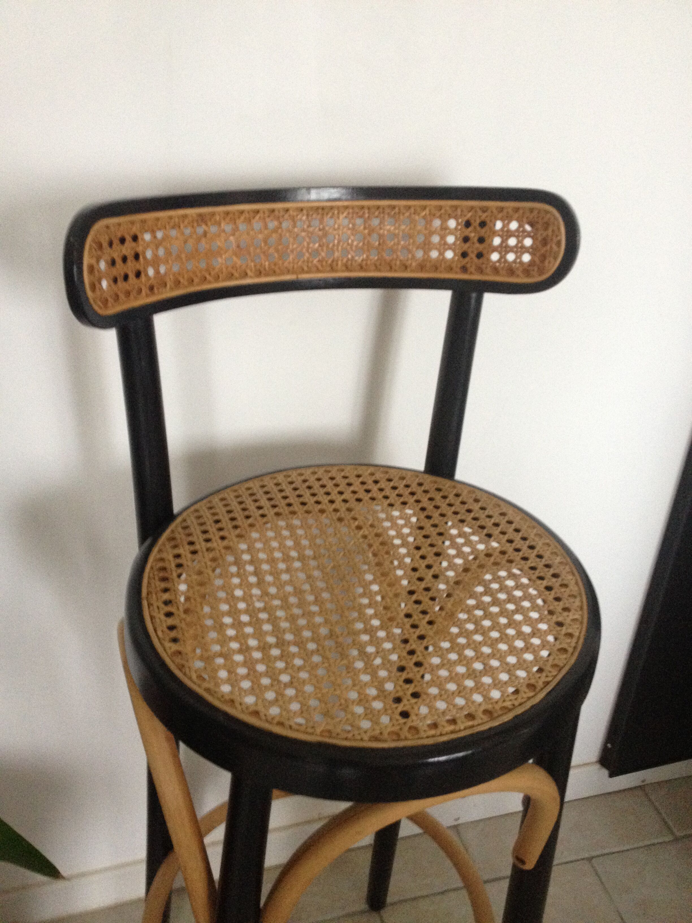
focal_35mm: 35
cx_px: 346
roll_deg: -4.2
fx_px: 933
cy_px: 462
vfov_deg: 52.6
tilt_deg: -29.3
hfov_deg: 40.7
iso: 320
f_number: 2.4
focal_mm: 4.28
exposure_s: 1/20
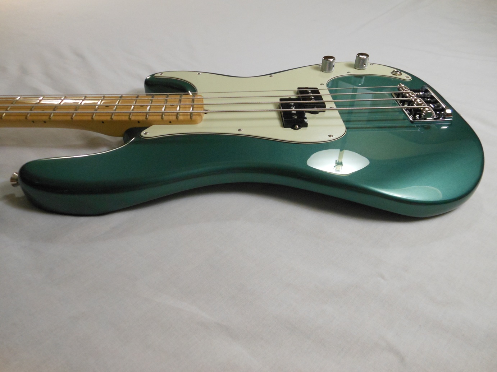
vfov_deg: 54.9
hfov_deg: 69.4
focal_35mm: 25
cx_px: 248
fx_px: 359
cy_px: 186
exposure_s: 1/30
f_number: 3.2
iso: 320
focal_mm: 4.5
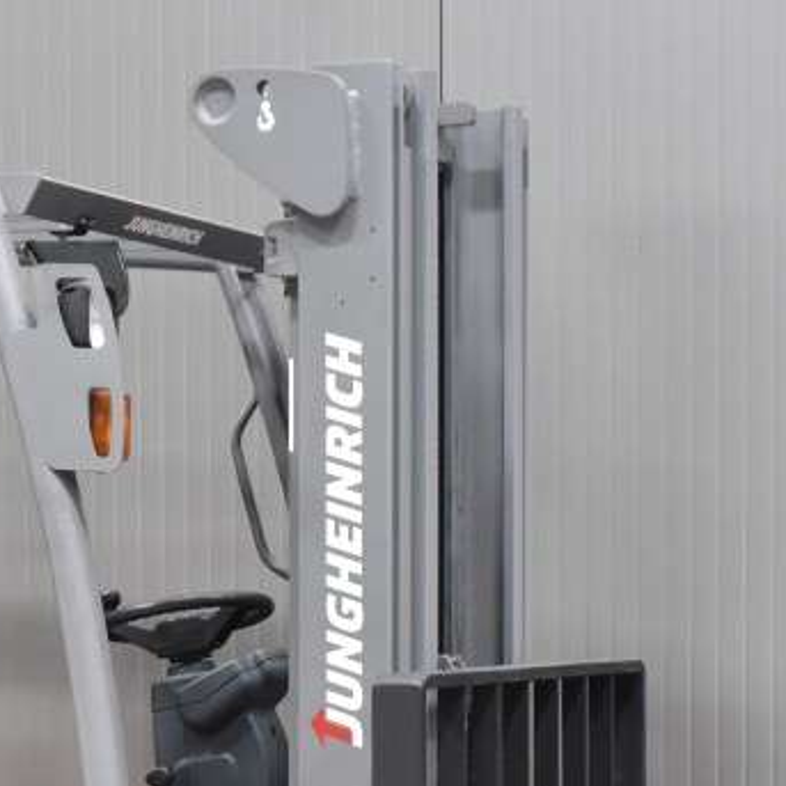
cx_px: 92
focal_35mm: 116
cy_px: 749
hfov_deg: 14.9
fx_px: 2980
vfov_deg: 14.8
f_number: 5
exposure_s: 1/30
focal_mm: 26
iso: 1600
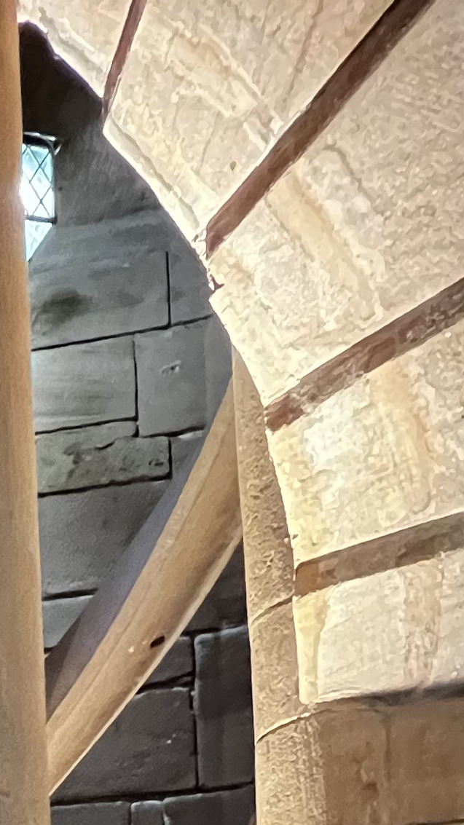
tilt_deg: +0.4
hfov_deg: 19.0
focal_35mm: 50
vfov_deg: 28.9
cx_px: -347
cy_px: 1194
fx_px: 1094
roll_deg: +1.8
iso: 1250
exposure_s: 1/33
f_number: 1.8
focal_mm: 1.57
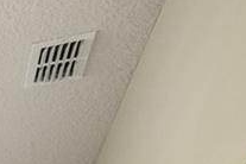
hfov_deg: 13.3
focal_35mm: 108
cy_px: 564
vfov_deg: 8.9
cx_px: -367
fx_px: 738
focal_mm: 14
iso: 4000
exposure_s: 1/5000
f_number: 4.5
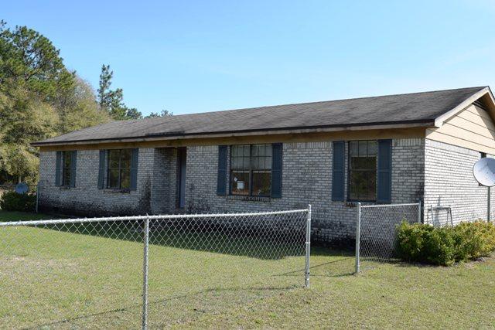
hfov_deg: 53.1
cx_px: 248
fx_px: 495
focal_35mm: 36
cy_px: 165
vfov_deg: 36.9
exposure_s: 1/320
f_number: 9
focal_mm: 24
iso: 200
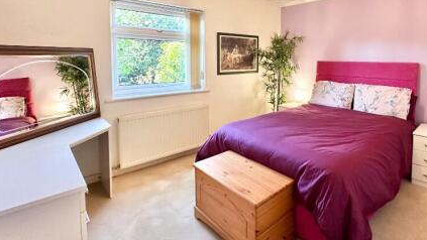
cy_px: 73
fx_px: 238
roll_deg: -0.2
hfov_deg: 81.8
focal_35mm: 21
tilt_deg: -2.8
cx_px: 274
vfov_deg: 52.2
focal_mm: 2.22
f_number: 2.2
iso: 320
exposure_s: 1/50
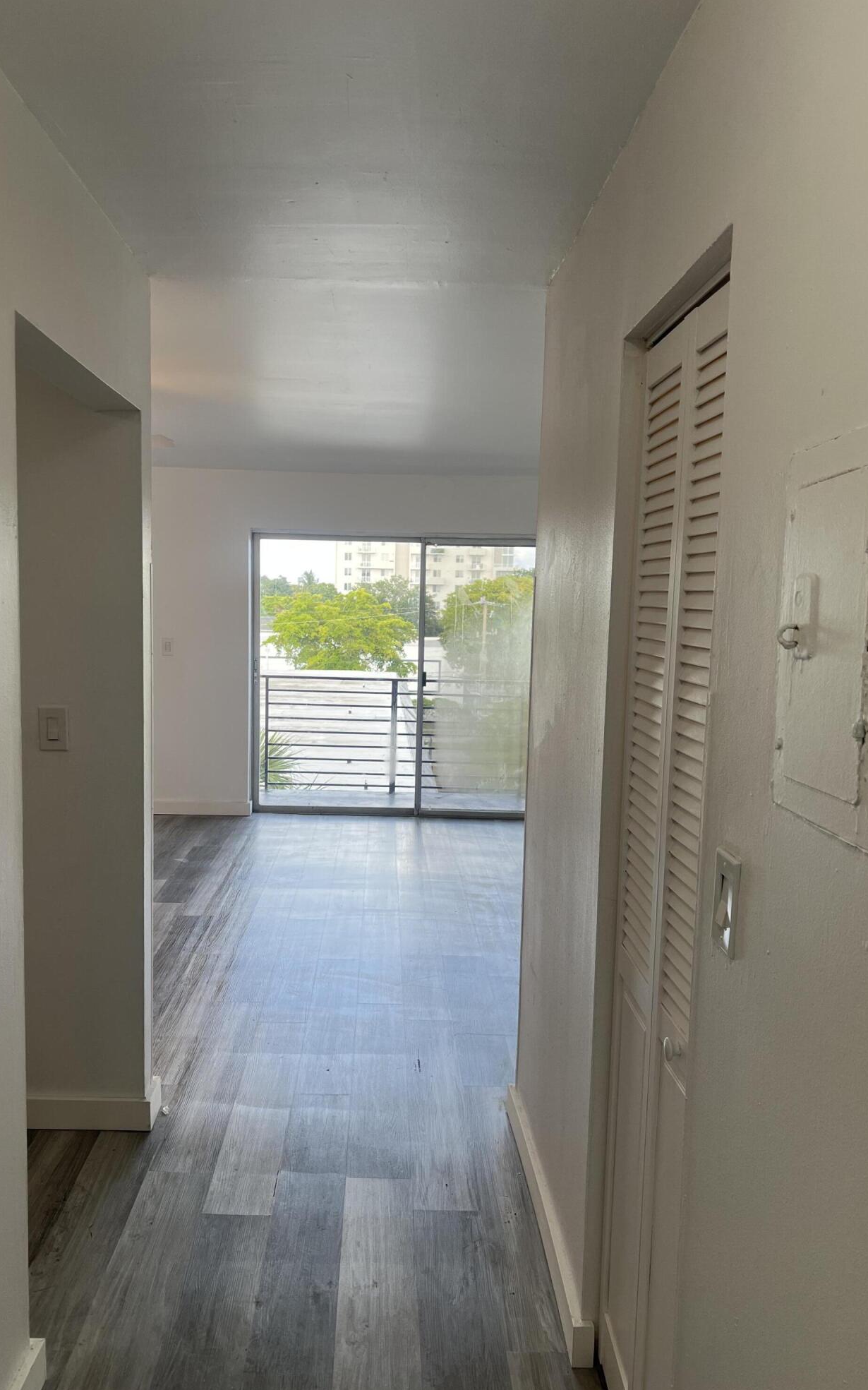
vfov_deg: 66.5
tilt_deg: -6.2
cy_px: 704
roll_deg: -1.8
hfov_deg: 44.5
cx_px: 390
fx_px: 1060
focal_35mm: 28
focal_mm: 5.7
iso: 40
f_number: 1.5
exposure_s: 1/251
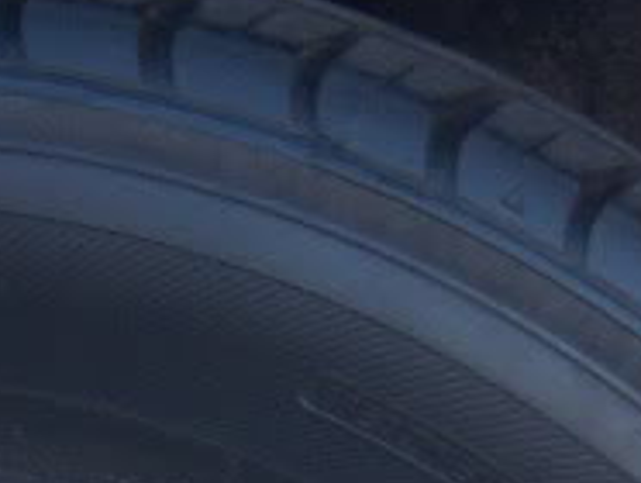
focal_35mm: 198
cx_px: -28
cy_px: 942
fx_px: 3671
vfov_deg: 7.3
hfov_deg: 9.9
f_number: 2.8
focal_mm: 7.5
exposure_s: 1/80
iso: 80
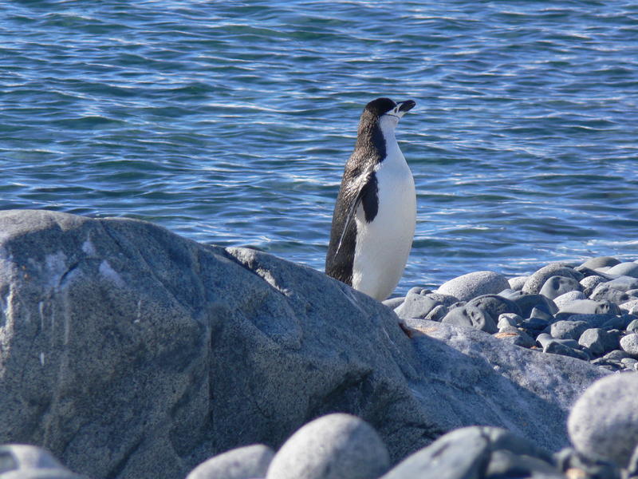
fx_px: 9860
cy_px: 240
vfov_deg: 2.8
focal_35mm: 535
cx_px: 319
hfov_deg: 3.7
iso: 80
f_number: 5.6
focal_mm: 88.8
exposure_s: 1/250
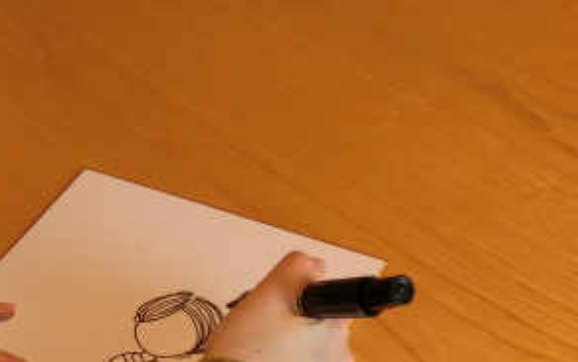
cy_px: 459
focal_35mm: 65
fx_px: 1025
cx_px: 119
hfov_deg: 30.8
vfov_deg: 18.7
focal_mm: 5
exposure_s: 1/125
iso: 125
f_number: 3
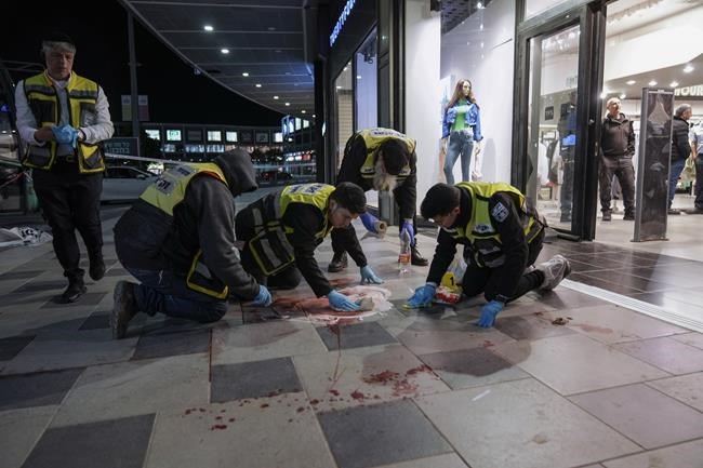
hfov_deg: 73.8
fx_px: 469
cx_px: 352
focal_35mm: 24
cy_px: 234
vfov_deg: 53.1
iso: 2000
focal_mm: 24
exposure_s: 1/125
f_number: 2.8
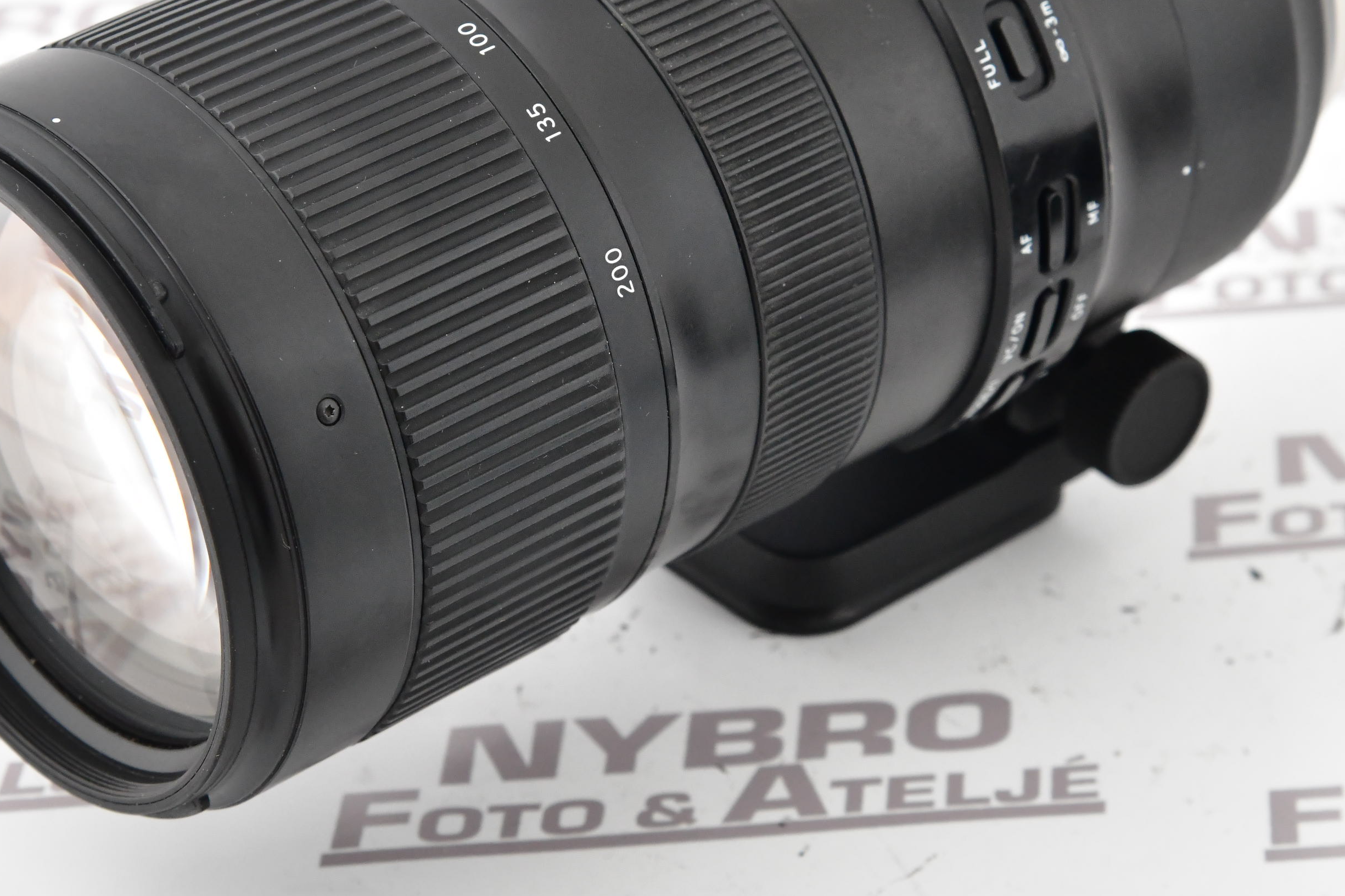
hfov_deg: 13.2
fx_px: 5790
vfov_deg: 8.8
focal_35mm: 155
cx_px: 608
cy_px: 279
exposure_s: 1/200
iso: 2500
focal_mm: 92
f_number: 11
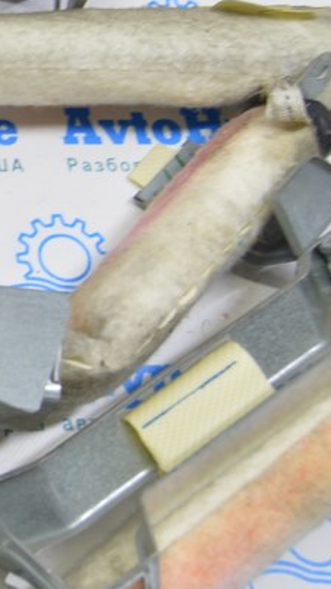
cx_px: -303
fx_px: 1124
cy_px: 162
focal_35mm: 72
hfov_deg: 14.3
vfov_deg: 29.0
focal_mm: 18
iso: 400
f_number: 5.6
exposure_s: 1/20
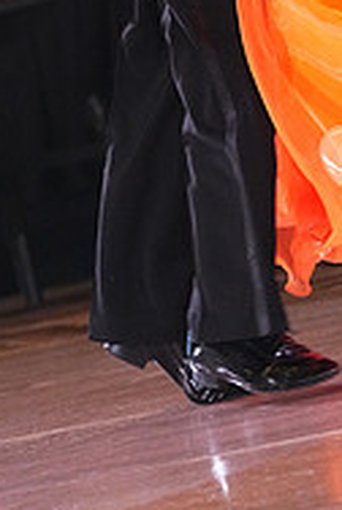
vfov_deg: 3.6
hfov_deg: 2.4
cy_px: -163
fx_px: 8050
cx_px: 205
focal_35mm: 567
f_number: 5
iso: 8000
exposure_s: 1/400
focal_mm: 184
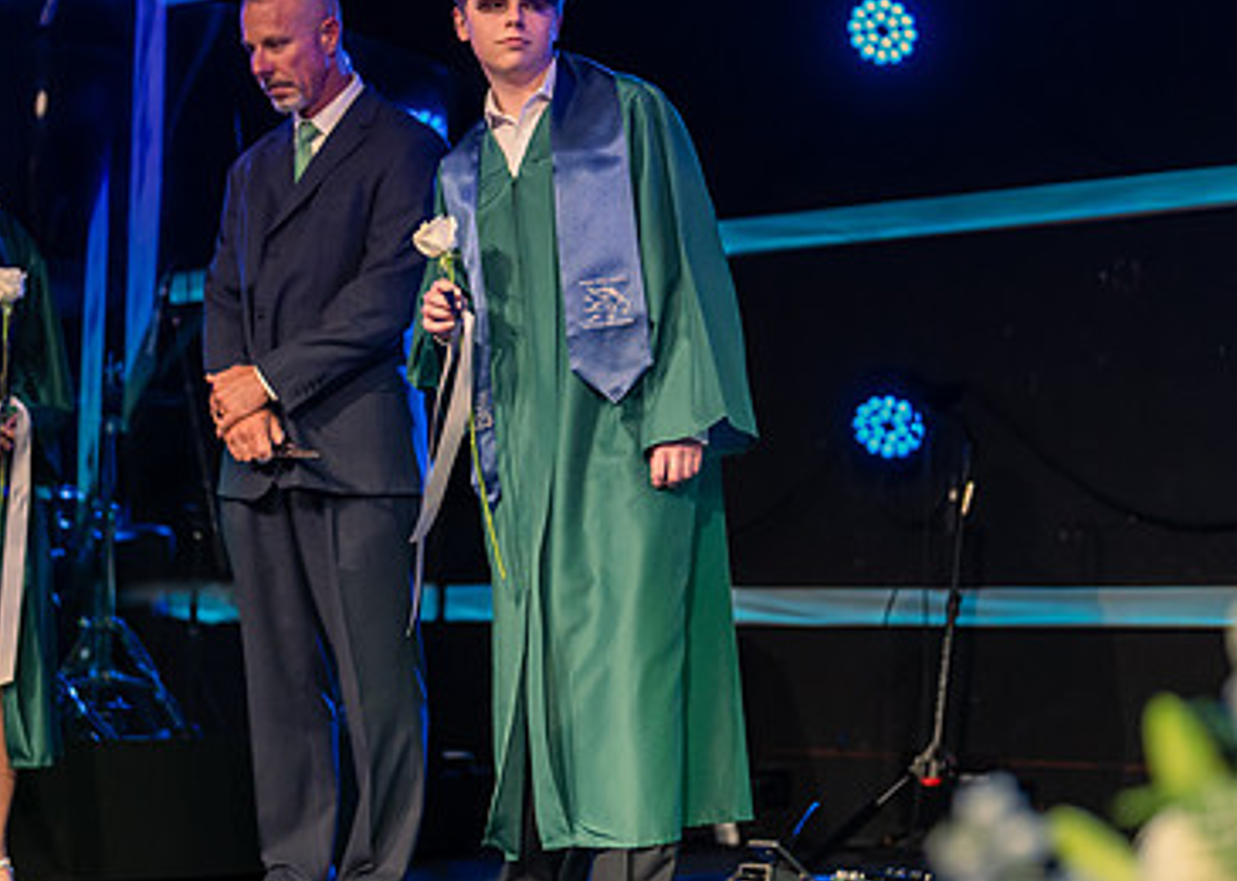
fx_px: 3089
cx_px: 604
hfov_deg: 22.6
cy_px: 394
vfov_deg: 16.2
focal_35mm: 88
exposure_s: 1/400
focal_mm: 50
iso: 800
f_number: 1.2
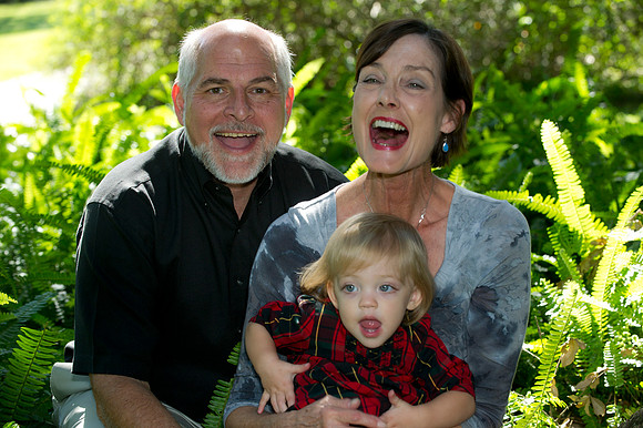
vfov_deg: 14.4
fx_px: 1696
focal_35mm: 95
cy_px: 214
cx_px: 322
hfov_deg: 21.5
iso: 250
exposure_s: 1/125
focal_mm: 95
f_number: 5
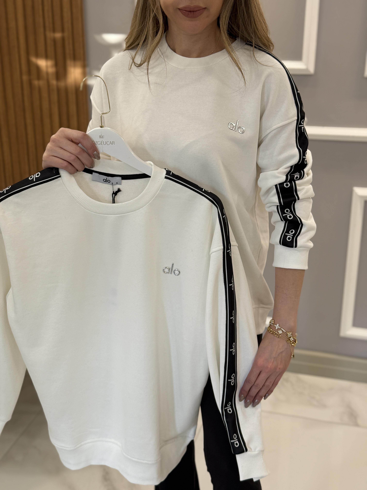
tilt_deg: -19.8
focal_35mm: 48
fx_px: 679
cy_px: 245
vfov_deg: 39.7
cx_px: 184
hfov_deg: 30.3
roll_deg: -0.3
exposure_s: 1/100
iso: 80
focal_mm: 6.76
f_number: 1.78
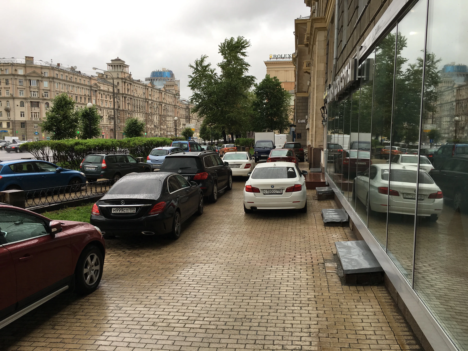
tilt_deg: -5.4
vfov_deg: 48.2
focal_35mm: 29
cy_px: 176
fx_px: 392
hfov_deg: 61.7
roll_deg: -0.6
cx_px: 234
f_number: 2.2
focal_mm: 4.15
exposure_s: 1/208
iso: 25
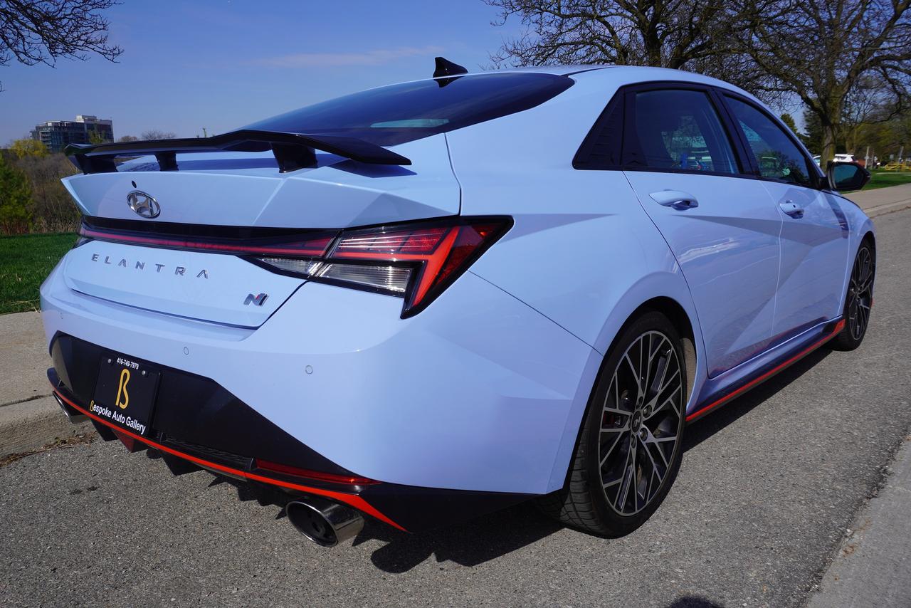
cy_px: 304
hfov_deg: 64.5
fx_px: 721
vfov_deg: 45.7
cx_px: 456
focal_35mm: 28
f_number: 10
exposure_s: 1/320
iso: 100
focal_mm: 19
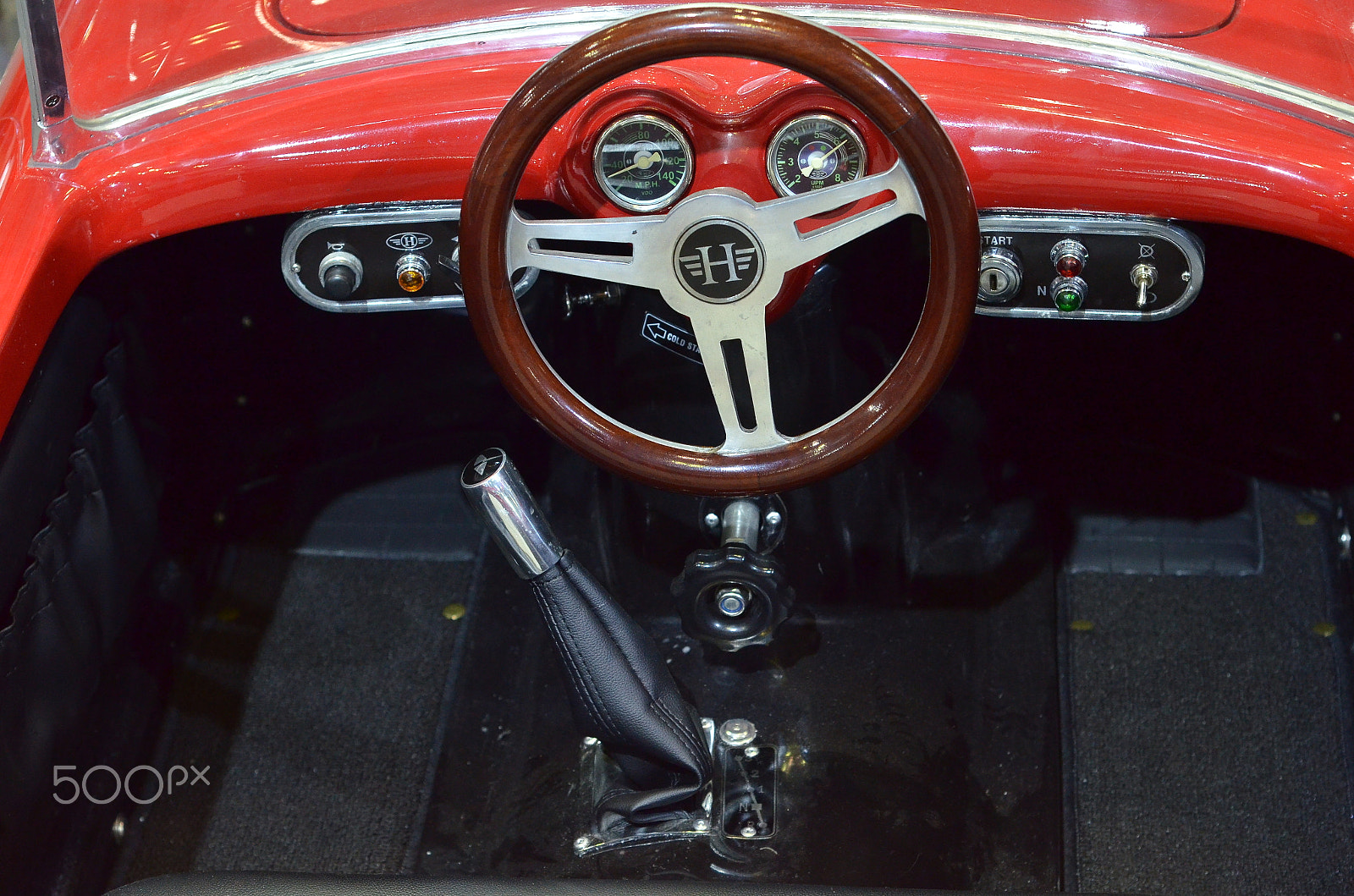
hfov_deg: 27.1
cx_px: 677
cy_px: 448
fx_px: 2814
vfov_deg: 18.1
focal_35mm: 75
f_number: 4
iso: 1800
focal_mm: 50
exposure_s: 1/100
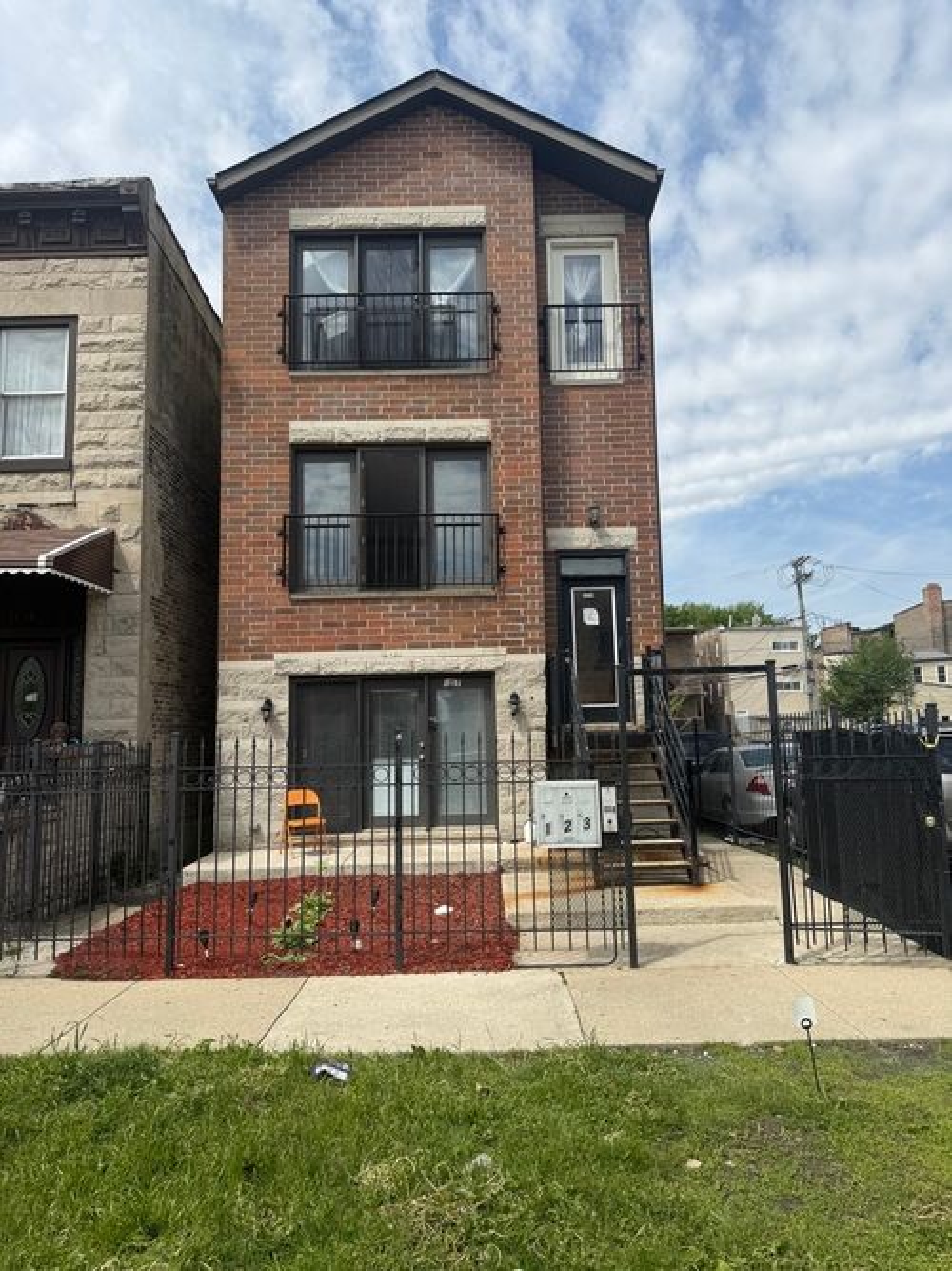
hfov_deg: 56.8
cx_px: 476
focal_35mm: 24
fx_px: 880
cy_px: 636
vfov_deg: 71.6
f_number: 1.78
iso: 80
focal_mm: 6.76
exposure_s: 1/5714
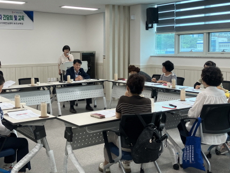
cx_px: 89
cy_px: 72
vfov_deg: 31.5
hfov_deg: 41.0
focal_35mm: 46
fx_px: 306
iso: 80
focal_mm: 3.99
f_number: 1.8
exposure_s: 1/120
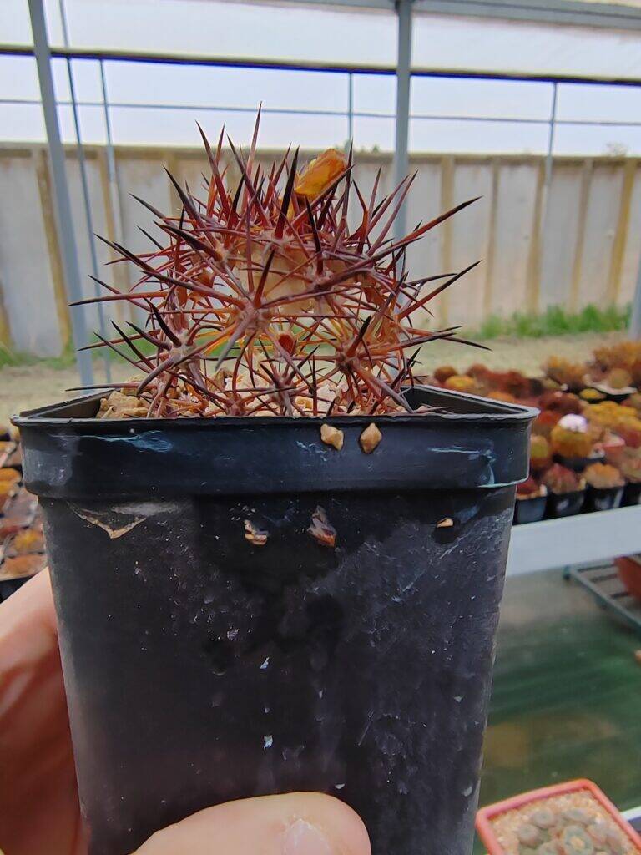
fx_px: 667
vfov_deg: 65.3
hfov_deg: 51.4
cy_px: 428
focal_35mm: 27
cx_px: 320
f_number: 2.2
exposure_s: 1/100
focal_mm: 2.16
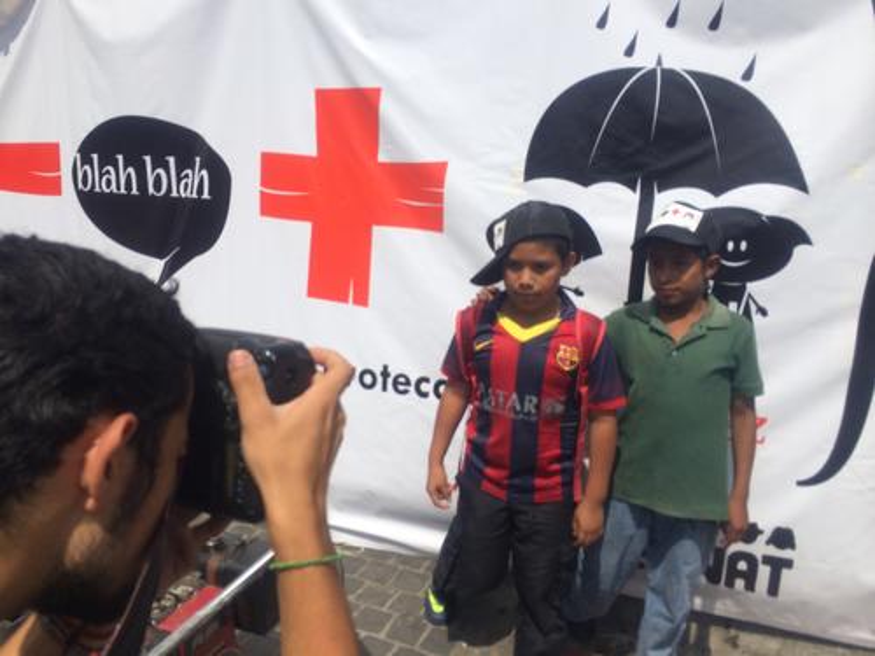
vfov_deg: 46.8
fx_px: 758
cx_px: 438
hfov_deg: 60.0
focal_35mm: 30
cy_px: 328
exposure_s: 1/2933
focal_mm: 4.12
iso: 40
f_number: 2.2
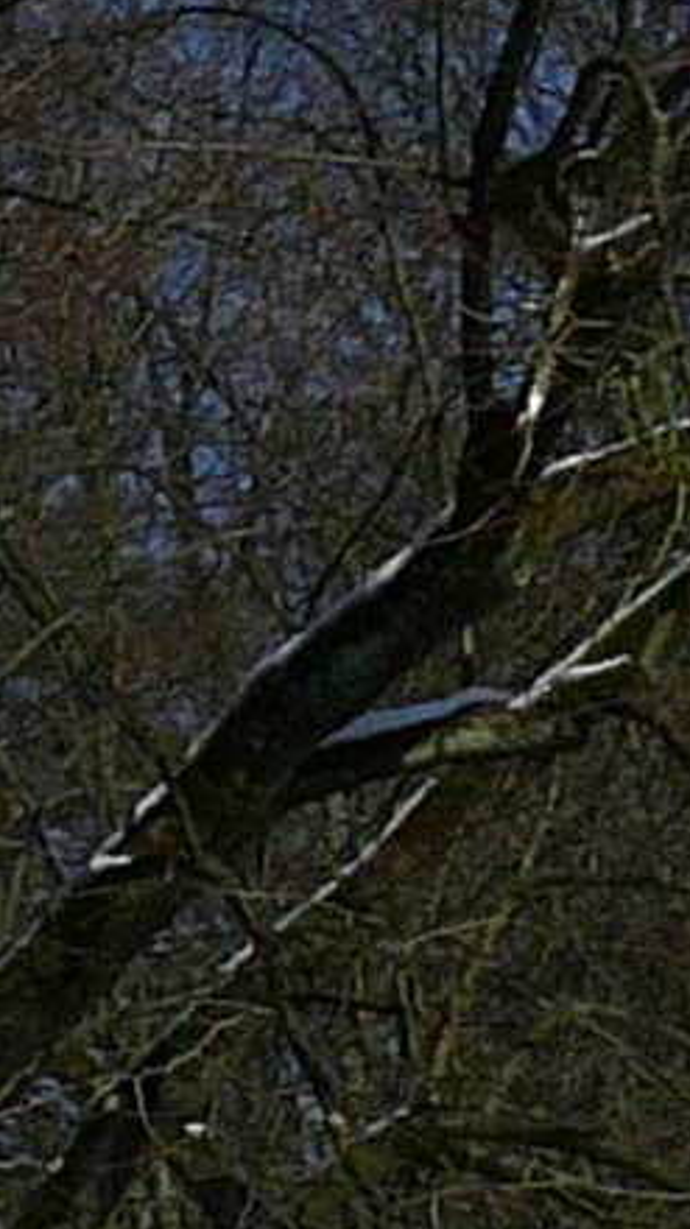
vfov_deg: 9.7
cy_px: 654
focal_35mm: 222
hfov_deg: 5.1
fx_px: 7232
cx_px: -1522
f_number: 5
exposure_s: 1/800
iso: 80
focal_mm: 5.2
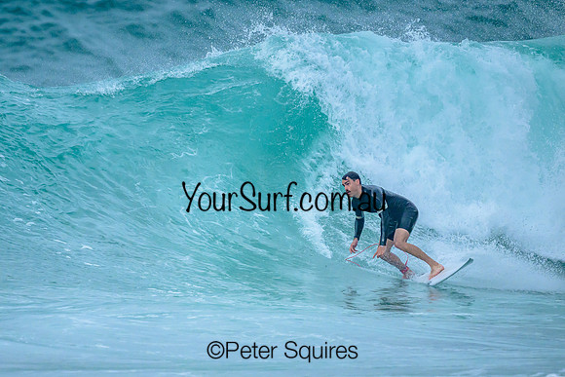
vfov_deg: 1.3
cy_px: 247
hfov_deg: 1.9
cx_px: 179
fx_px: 17179
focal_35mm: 1094
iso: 1400
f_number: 6.3
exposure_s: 1/3200
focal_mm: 800
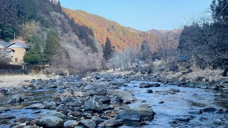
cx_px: 138
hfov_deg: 56.2
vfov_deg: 33.5
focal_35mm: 35
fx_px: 212
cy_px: 46
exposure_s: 1/855
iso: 32
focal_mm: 4.2
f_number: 1.6
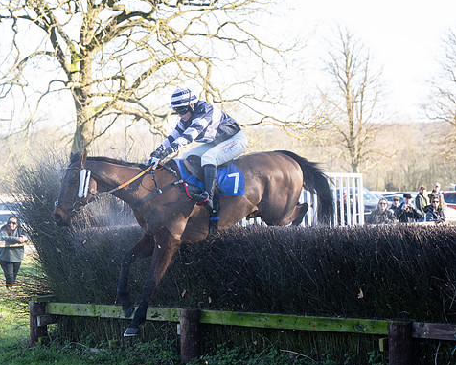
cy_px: 175
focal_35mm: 109
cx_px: 176
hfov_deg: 17.6
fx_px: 1471
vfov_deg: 14.1
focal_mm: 71
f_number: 2.8
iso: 800
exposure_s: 1/1600
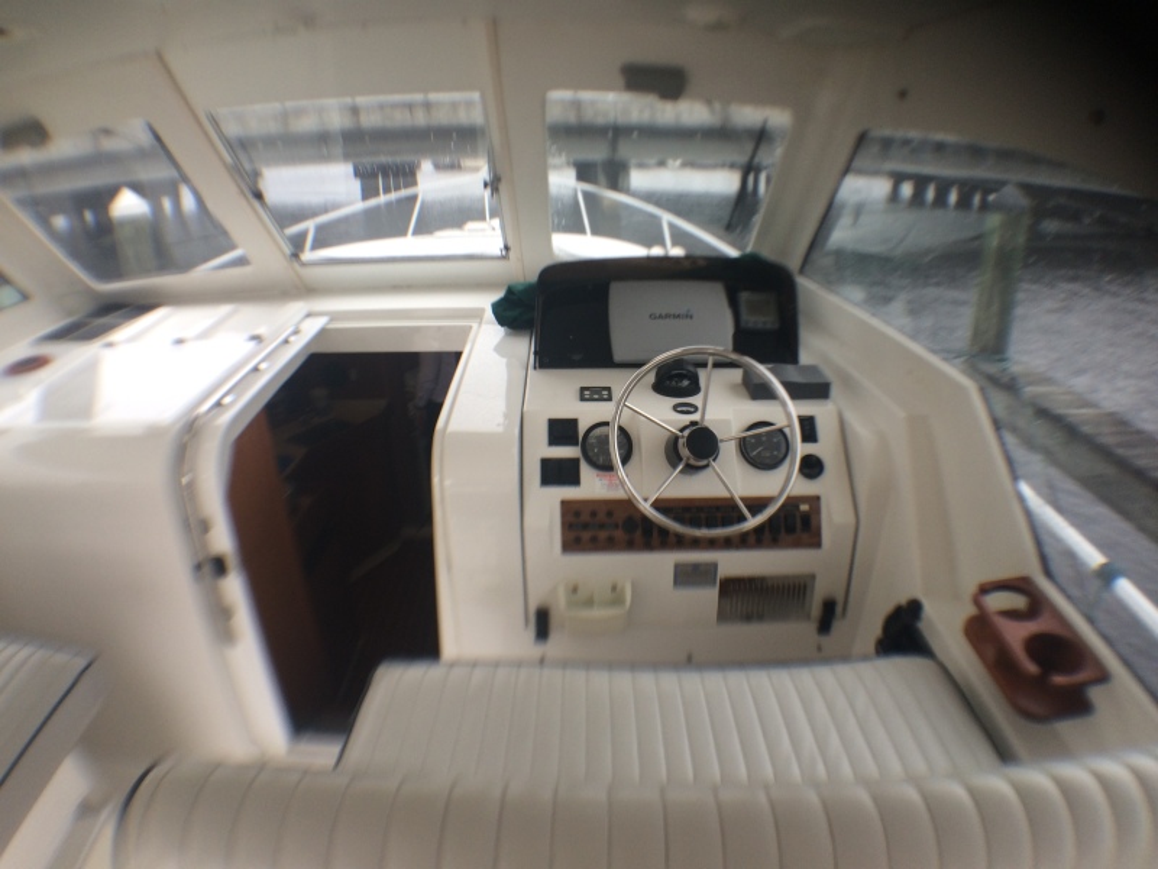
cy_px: 434
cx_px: 579
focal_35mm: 29
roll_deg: +1.0
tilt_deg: -23.2
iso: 40
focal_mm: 4.15
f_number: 2.2
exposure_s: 1/120
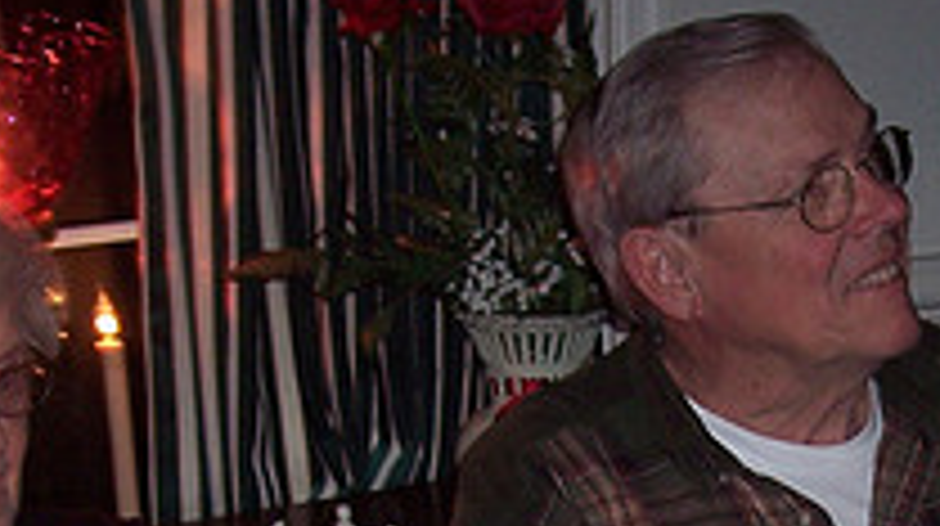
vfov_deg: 9.9
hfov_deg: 18.1
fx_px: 2938
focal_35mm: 118
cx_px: 639
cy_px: 843
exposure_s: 1/60
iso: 100
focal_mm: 8
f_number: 2.8
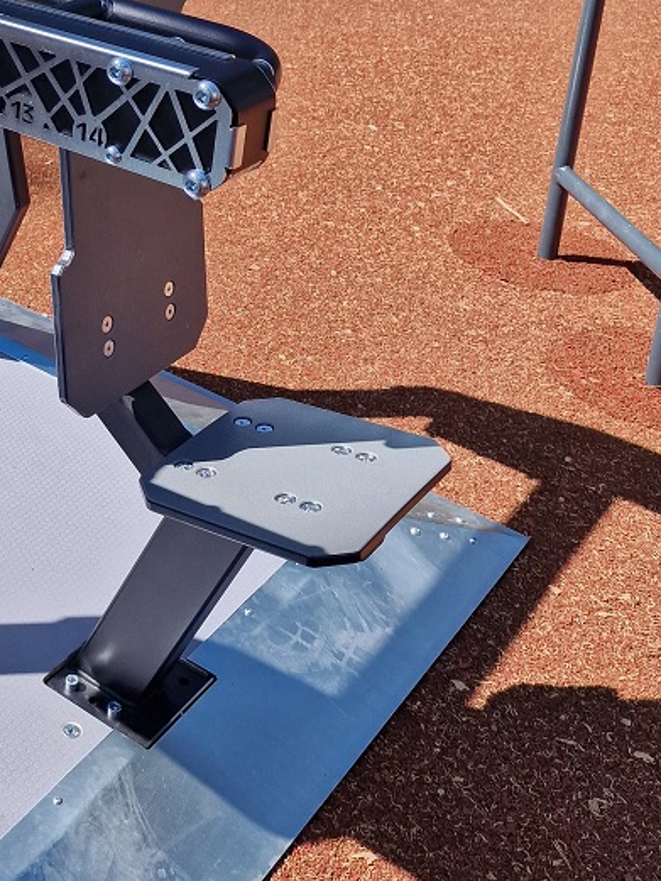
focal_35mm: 53
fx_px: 1349
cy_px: 98
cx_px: -44
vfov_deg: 34.3
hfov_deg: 25.7
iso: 50
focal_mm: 6.4
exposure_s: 1/772
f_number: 1.8
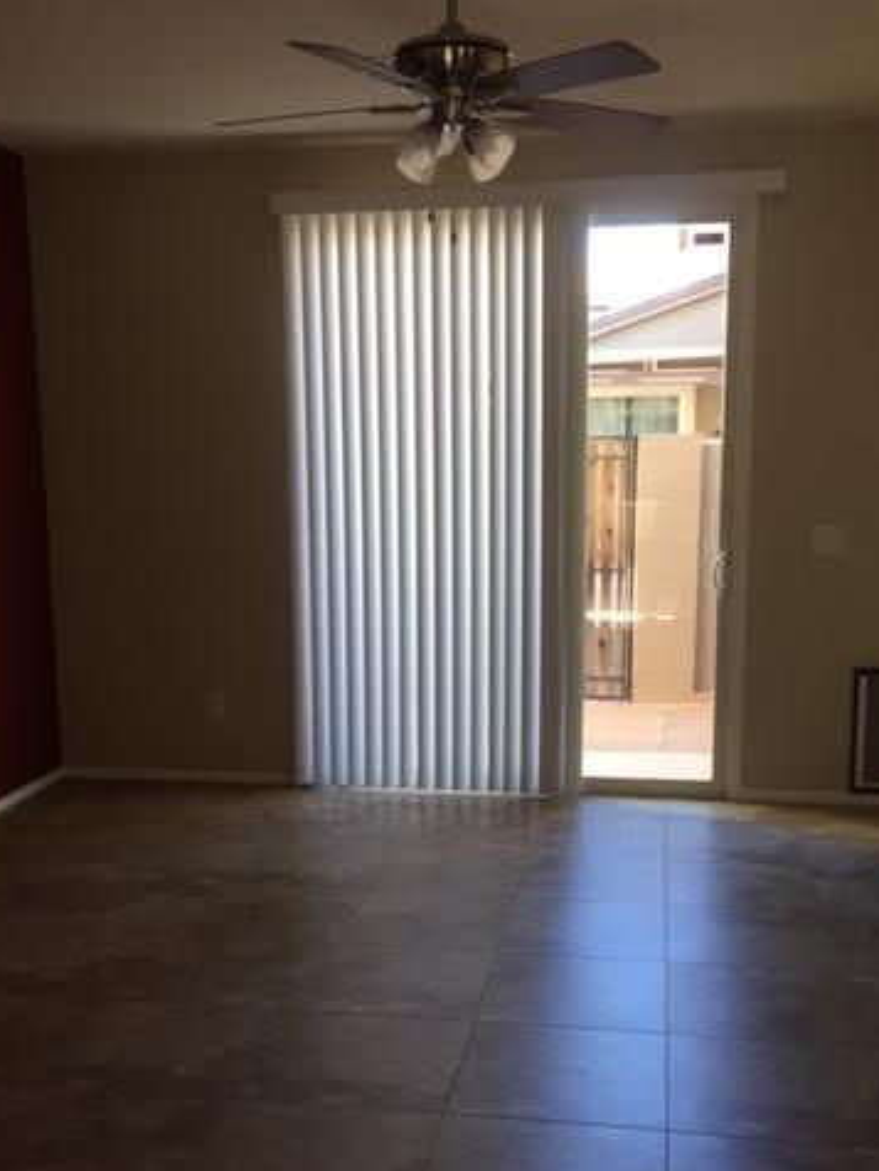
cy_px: 686
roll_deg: +1.3
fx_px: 1320
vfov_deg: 47.7
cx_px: 441
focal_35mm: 39
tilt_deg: -8.9
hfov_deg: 36.8
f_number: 2.2
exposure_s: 1/40
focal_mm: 4.15
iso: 40
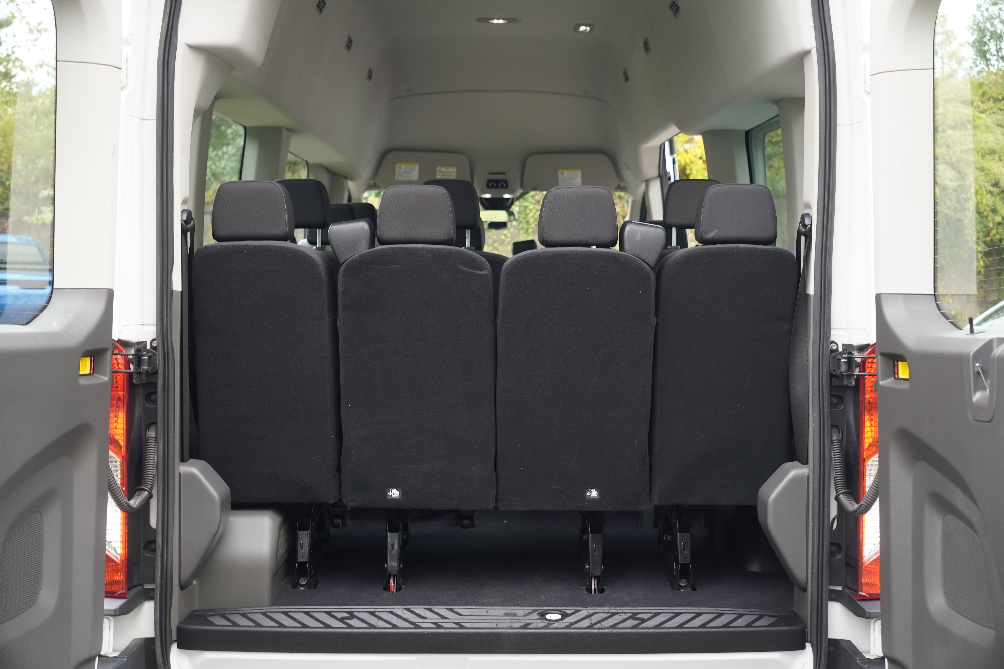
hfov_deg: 45.0
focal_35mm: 44
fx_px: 1213
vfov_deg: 30.8
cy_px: 334
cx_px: 502
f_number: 2.8
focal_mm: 29
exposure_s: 1/50
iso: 400
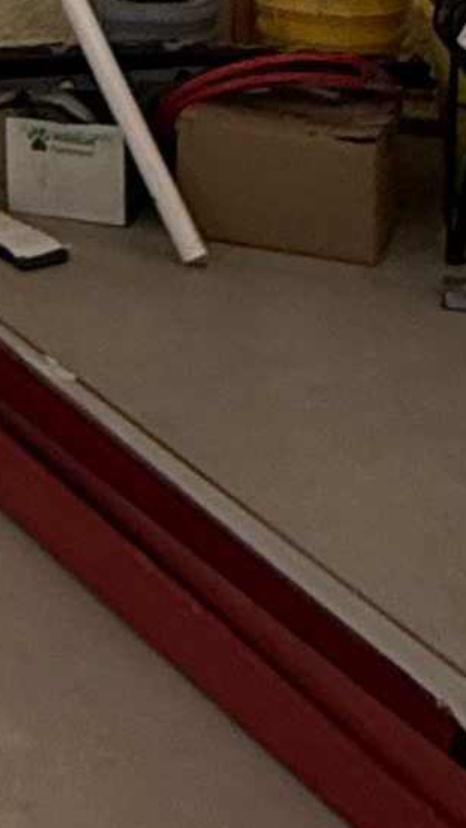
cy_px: -433
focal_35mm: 112
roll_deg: -2.8
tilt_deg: -4.0
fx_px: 2459
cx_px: -192
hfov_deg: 10.5
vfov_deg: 17.2
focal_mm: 2.22
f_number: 2.2
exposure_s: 1/99
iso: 80
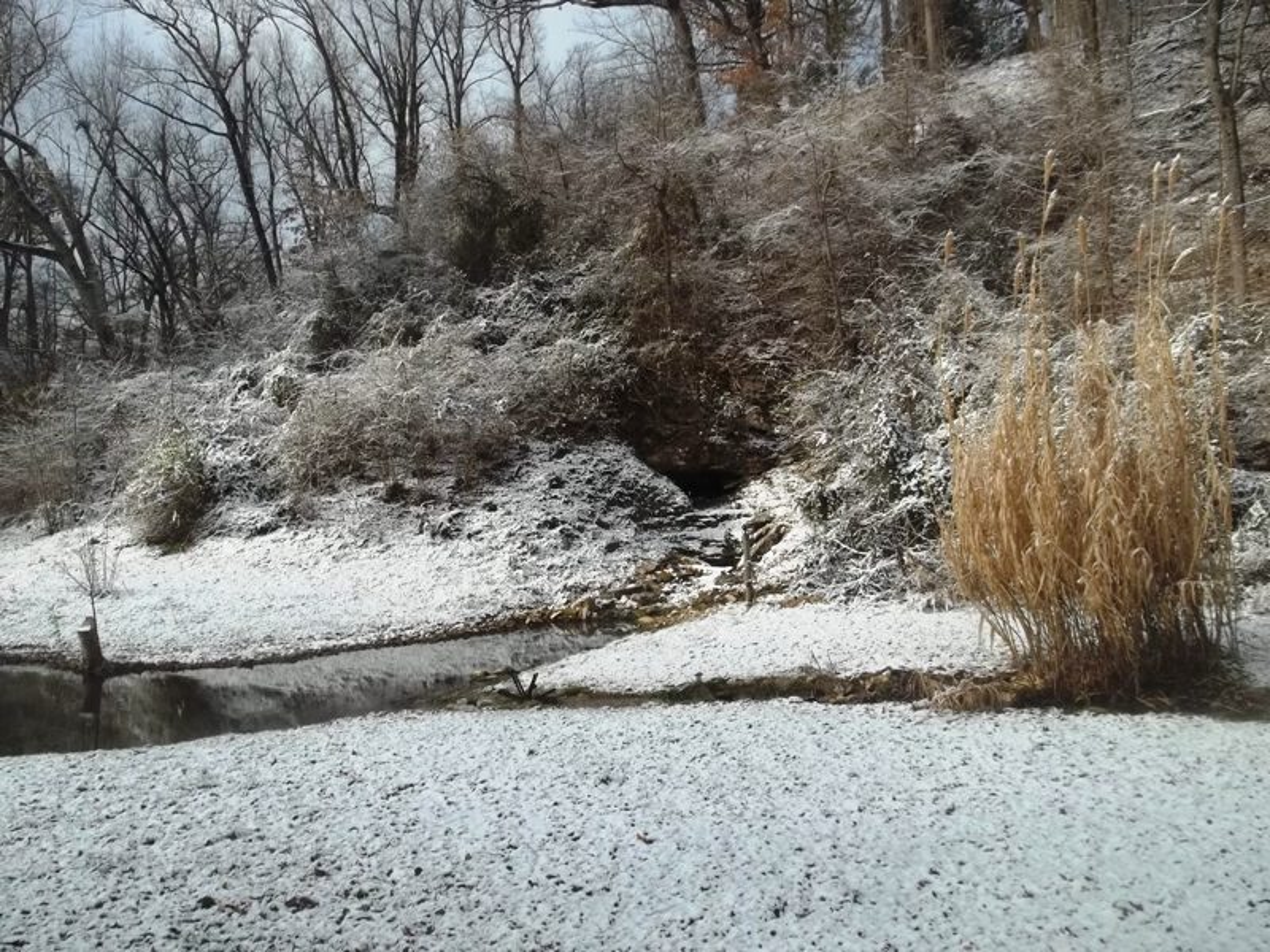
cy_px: 476
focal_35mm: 33
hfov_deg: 55.4
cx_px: 635
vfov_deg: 42.9
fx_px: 1211
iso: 64
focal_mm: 5.9
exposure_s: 1/160
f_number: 8
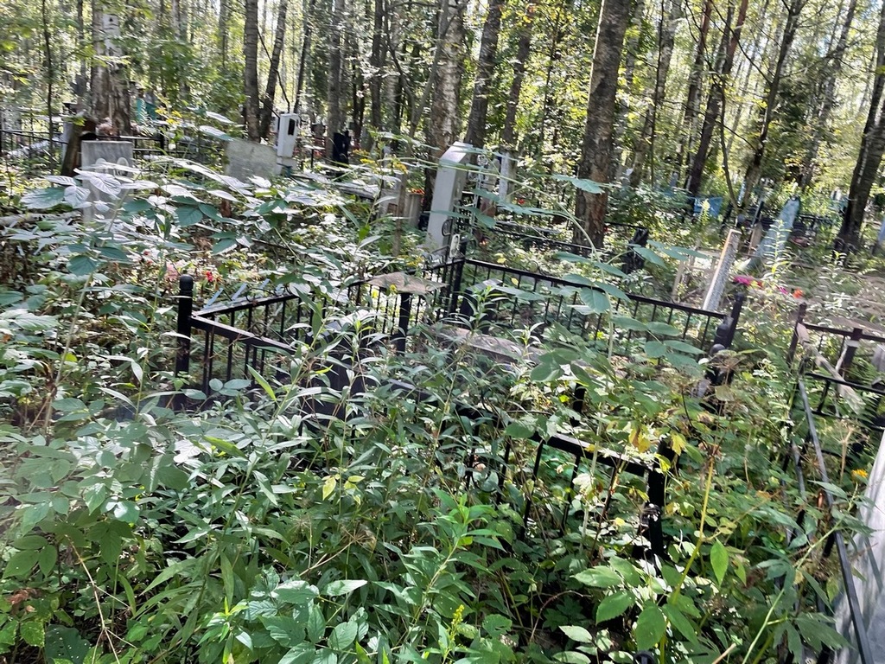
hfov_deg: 67.3
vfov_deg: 53.1
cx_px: 442
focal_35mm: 26
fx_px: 665
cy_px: 332
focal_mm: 4.2
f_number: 1.6
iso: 80
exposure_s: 1/121
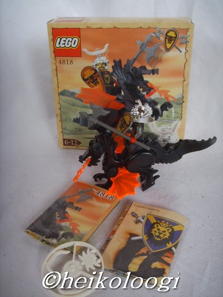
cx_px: 112
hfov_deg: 36.8
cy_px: 148
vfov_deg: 47.9
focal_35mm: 39
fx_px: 335
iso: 100
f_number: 3.5
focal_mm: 6.6
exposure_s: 1/90
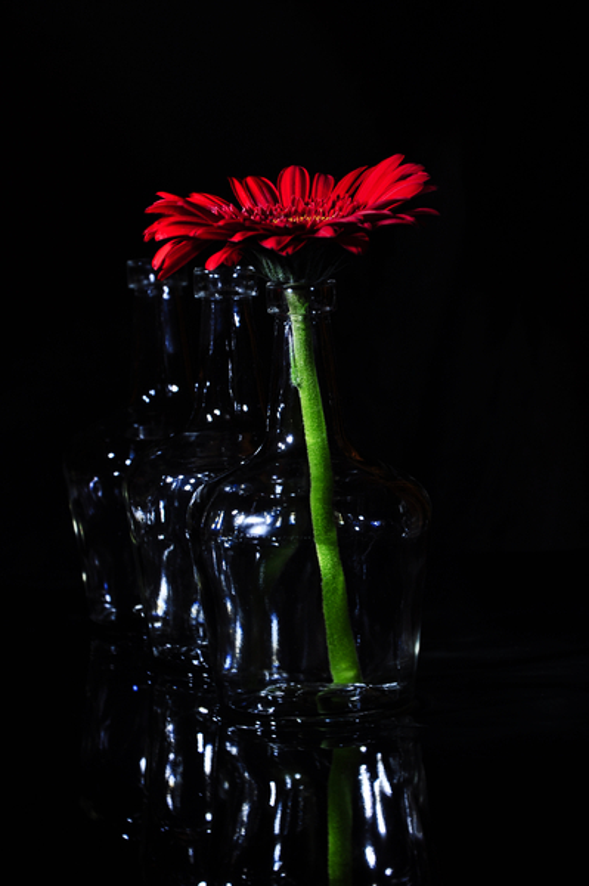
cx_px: 294
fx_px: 2766
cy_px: 443
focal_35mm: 112
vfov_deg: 18.2
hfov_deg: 12.2
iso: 100
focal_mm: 75
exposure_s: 1/4
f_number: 10
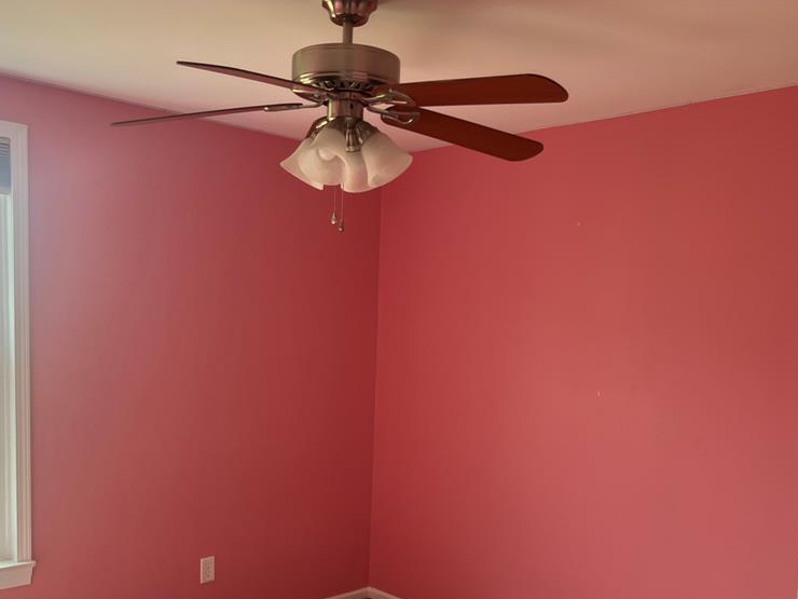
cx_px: 371
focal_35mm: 36
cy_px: 407
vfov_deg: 39.1
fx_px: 830
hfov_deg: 51.3
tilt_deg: -6.1
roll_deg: -1.9
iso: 125
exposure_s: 1/120
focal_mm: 5.7
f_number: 1.5
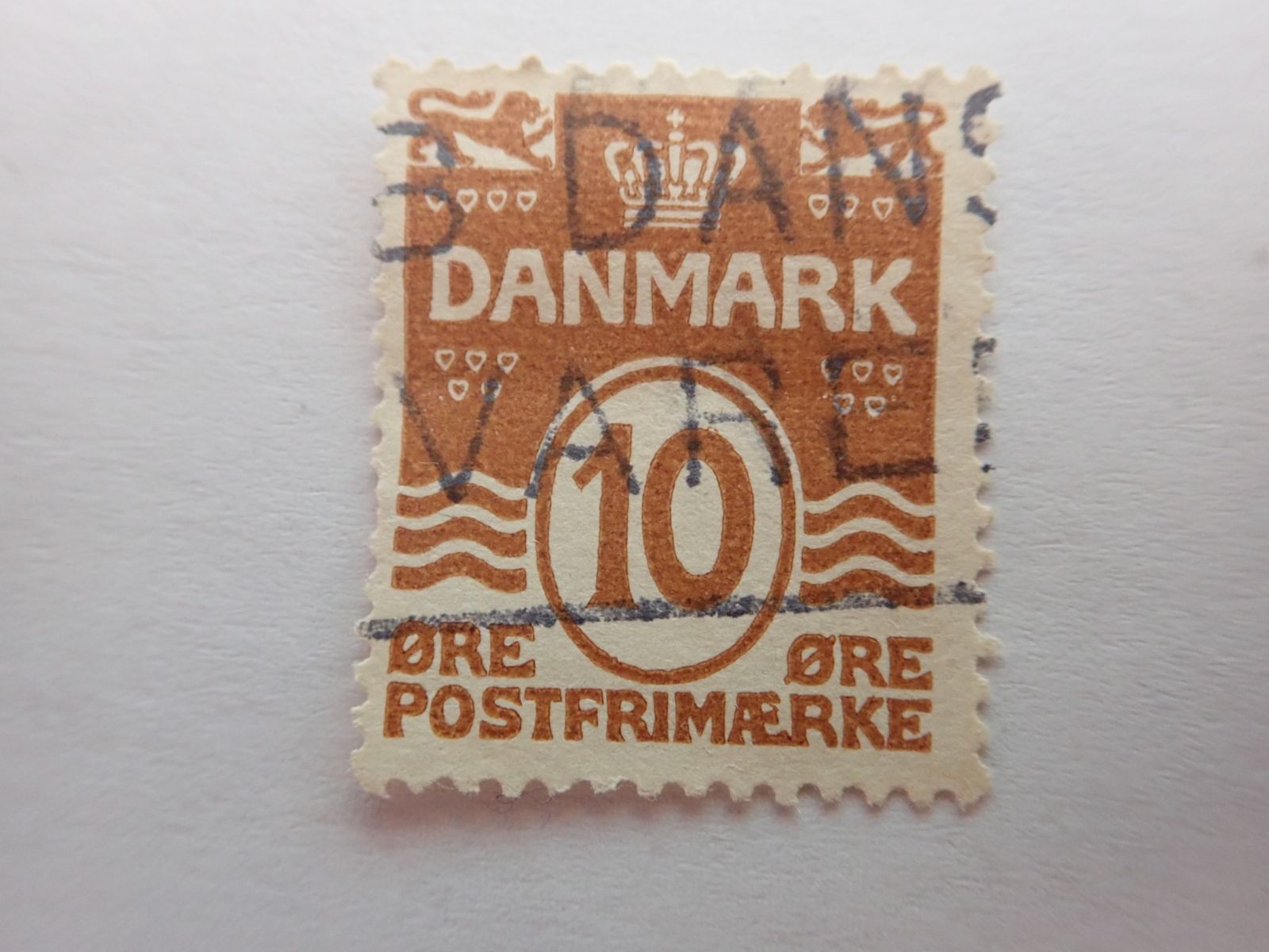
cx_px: 634
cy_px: 476
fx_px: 1100
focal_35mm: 30
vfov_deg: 46.8
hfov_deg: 60.0
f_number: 2.3
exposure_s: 1/30
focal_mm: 5.5
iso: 800
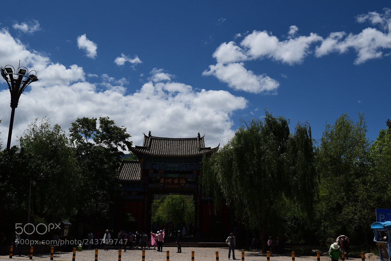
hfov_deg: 51.3
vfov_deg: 35.5
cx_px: 196
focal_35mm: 38
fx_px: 407
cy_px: 130
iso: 250
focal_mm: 25
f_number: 11
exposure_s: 1/1000
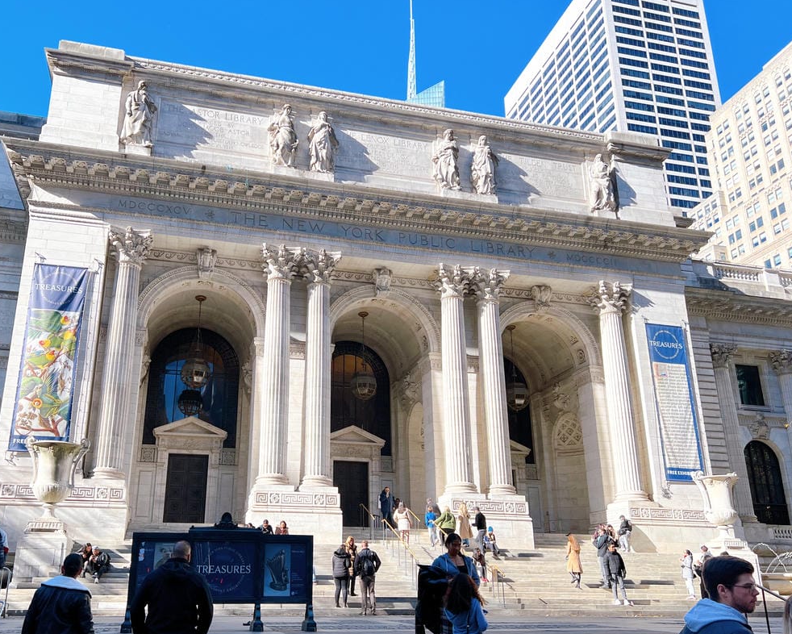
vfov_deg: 47.0
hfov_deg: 57.0
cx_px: 344
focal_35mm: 31
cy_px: 357
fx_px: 727
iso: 50
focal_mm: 5.7
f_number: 1.5
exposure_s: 1/1751
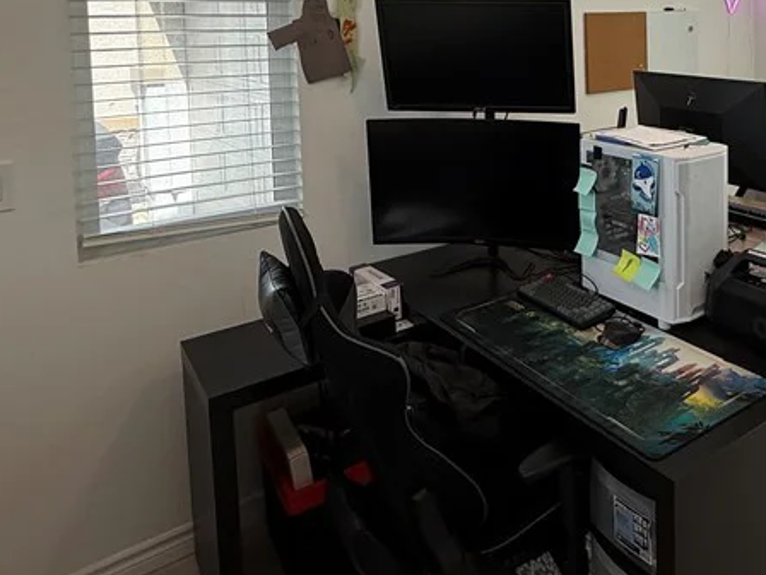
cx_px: 645
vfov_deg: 40.7
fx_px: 708
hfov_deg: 52.0
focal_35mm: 32
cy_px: 56
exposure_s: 1/120
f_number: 2.2
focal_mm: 2.22
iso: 64
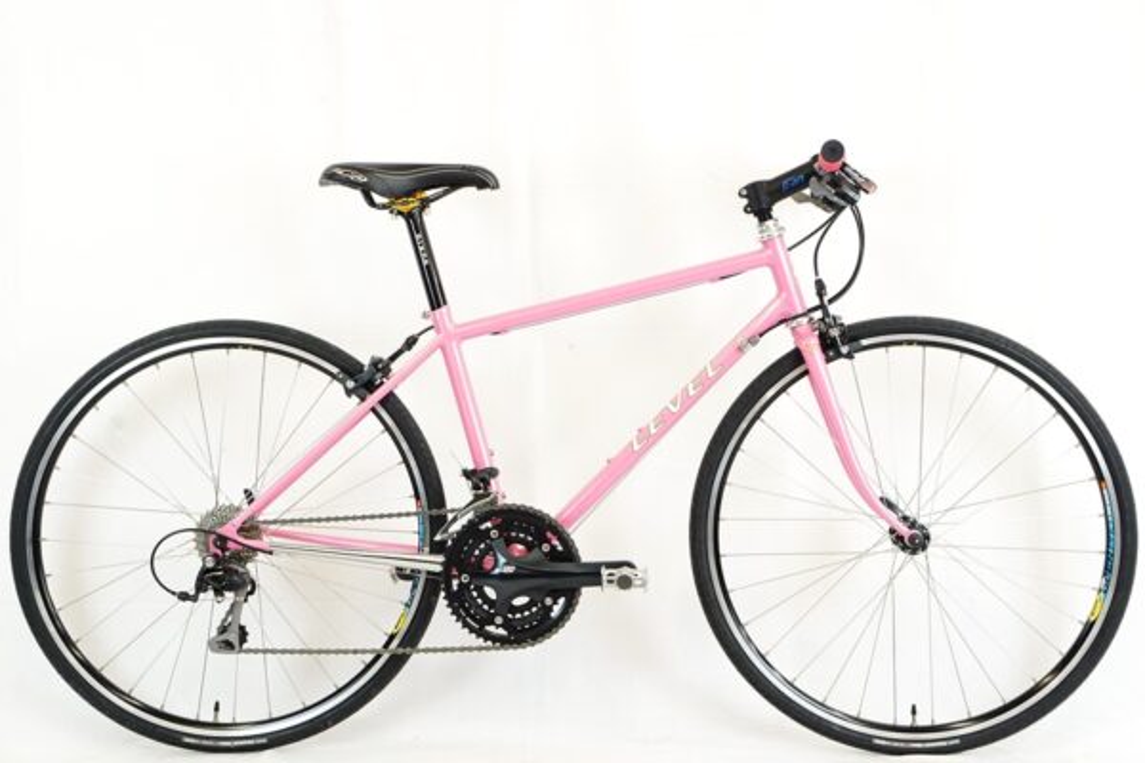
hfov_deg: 34.2
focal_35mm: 58
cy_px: 382
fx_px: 1860
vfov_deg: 23.2
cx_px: 572
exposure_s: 1/30
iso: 1000
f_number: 9
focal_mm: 39
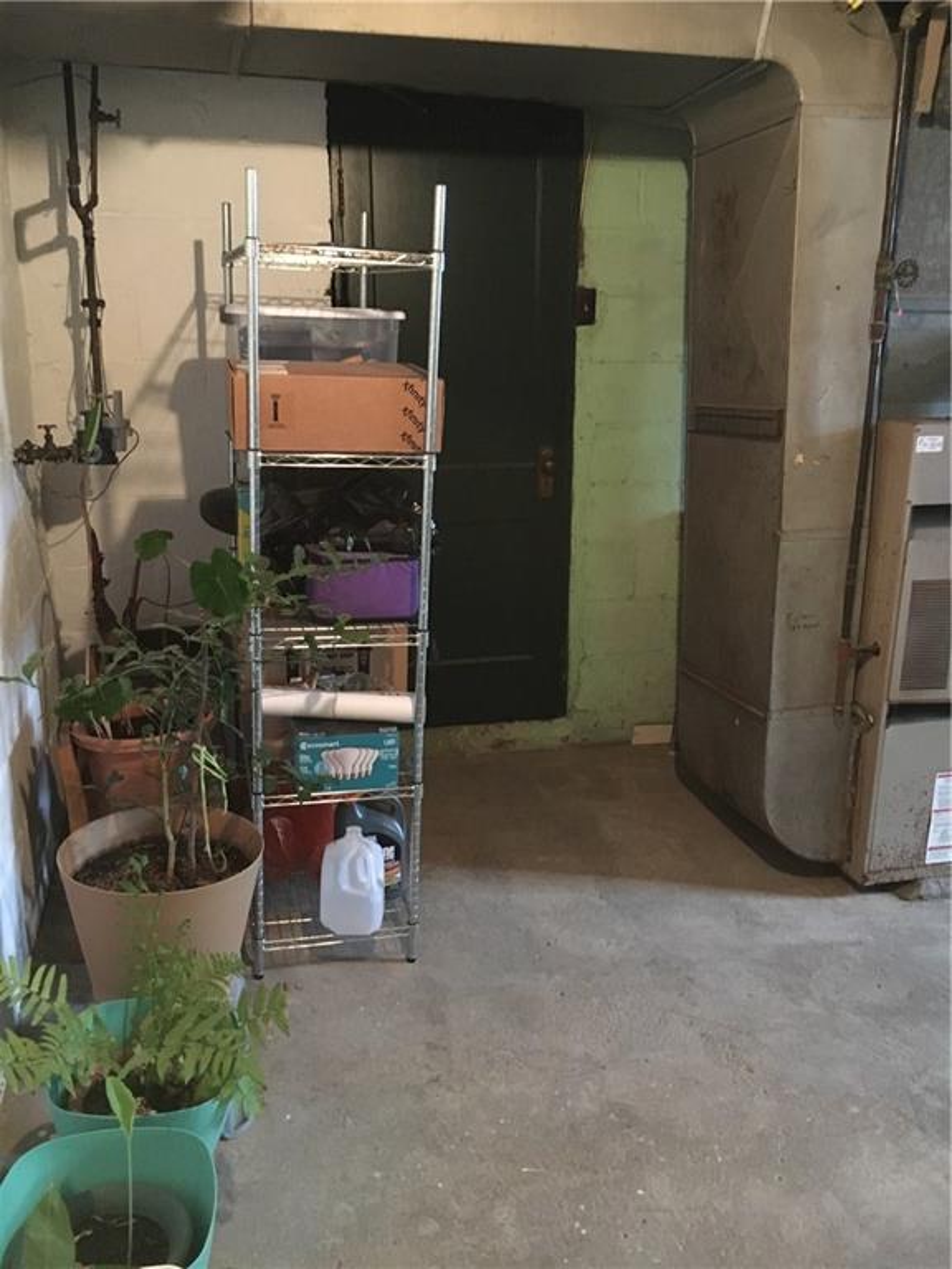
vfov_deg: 61.7
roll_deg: -1.1
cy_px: 634
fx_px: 1063
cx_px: 476
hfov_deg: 48.2
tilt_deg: -16.0
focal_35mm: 29
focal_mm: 4.15
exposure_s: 1/15
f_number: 2.2
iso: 500
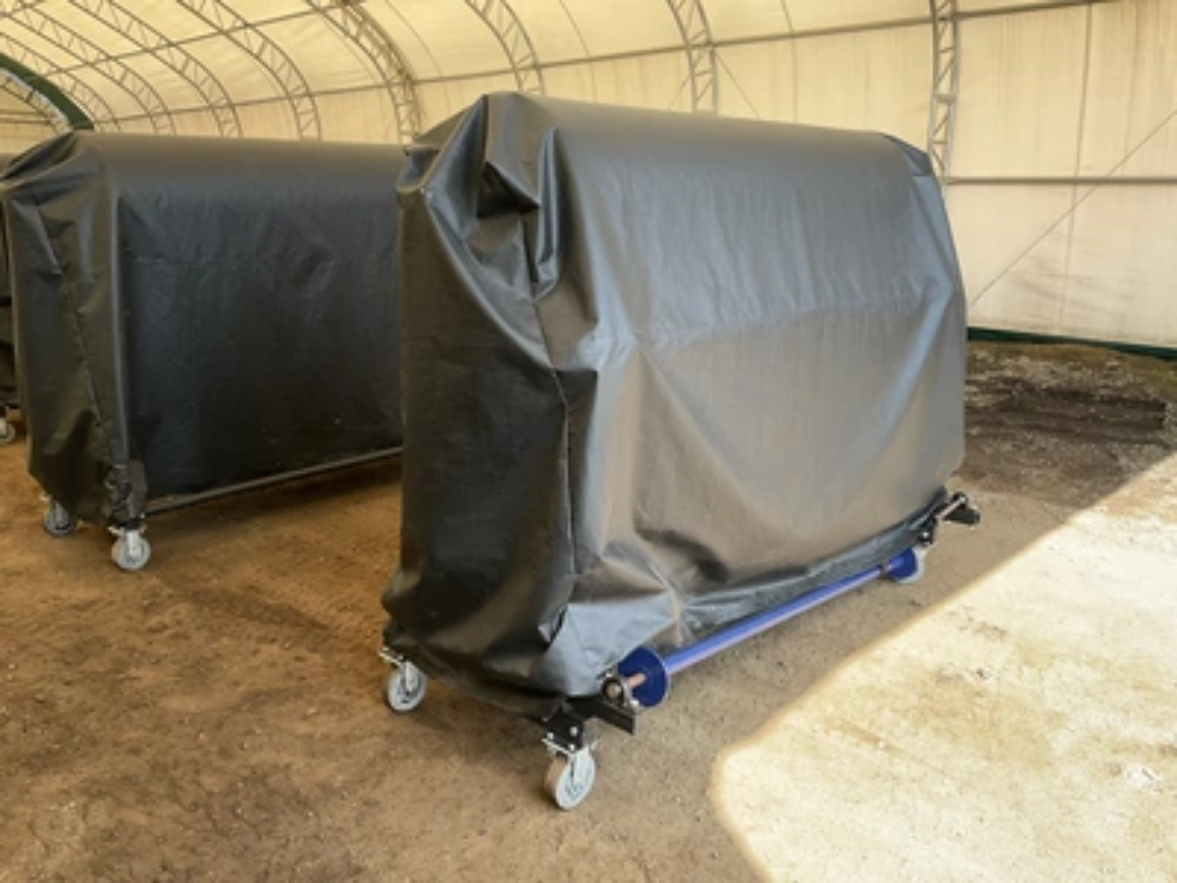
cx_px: 588
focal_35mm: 29
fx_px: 986
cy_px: 442
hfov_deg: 61.7
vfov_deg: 48.2
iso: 20
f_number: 1.8
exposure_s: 1/174
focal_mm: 3
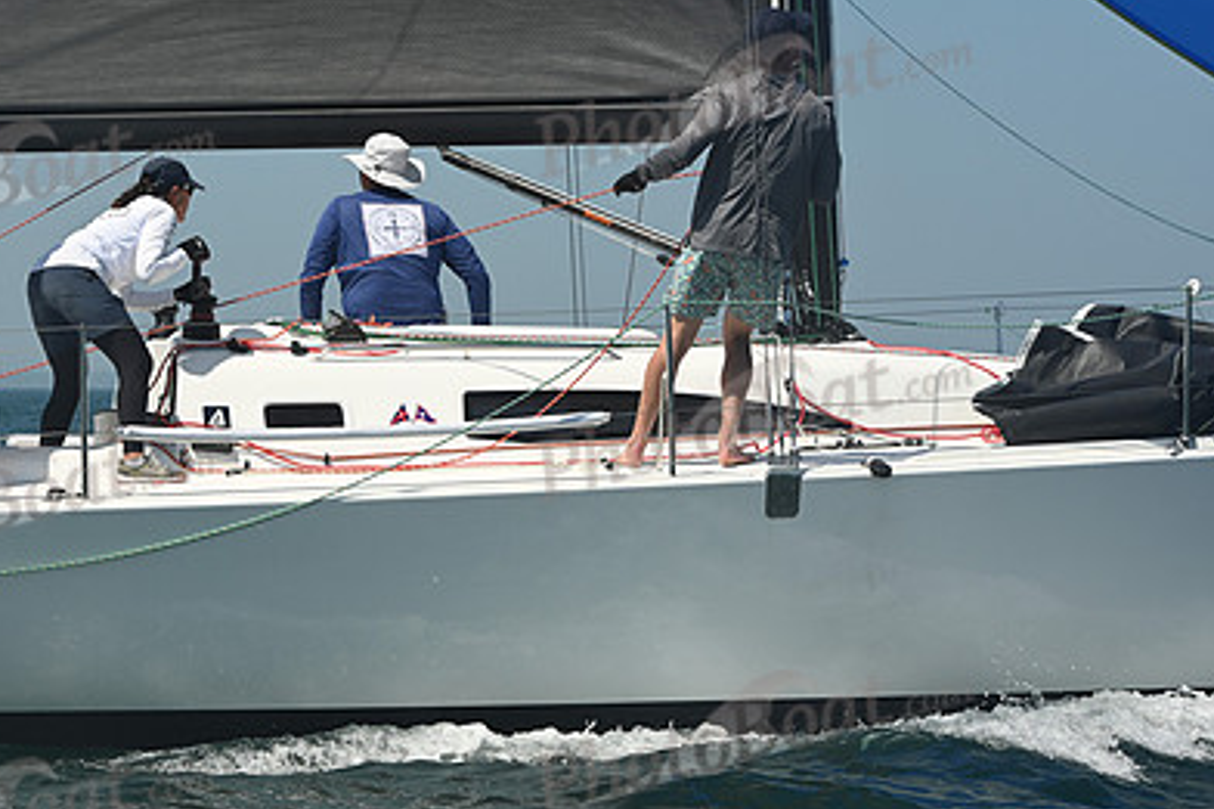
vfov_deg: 9.3
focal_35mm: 148
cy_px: 302
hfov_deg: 13.8
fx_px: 4989
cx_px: 378
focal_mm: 100
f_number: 11
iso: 320
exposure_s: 1/1000
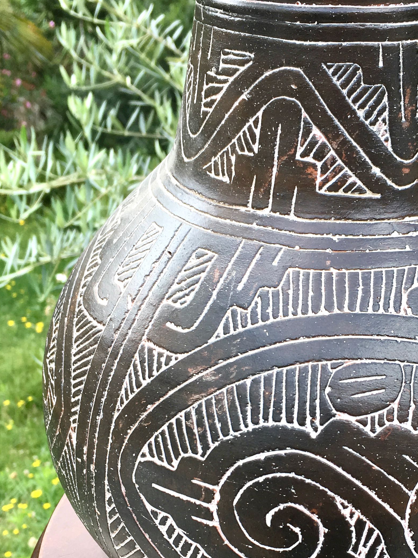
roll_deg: -0.5
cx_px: 342
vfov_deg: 34.0
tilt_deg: -33.9
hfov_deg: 25.6
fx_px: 902
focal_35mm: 56
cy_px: 373
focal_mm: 4.15
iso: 25
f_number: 2.2
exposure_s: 1/318
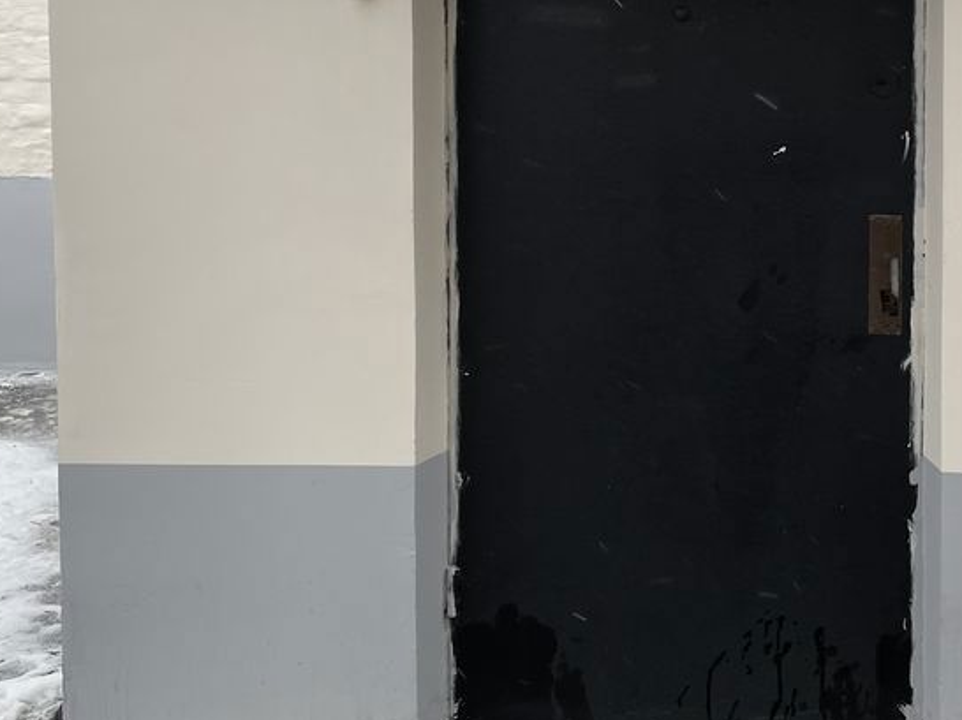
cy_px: 139
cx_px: 707
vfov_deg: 23.6
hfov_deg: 31.2
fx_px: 1694
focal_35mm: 61
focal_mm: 4.2
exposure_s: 1/121
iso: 64
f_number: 1.6
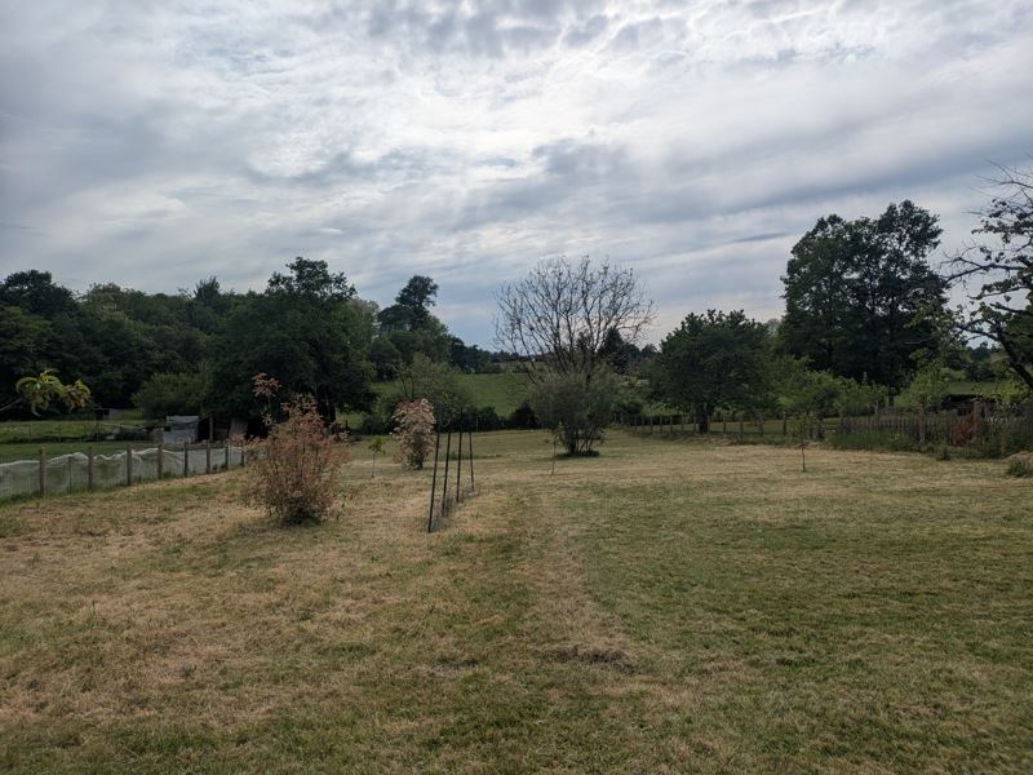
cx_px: 516
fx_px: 746
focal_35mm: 25
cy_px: 388
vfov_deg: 54.9
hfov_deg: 69.4
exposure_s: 1/5464
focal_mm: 5.43
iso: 48
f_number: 1.89
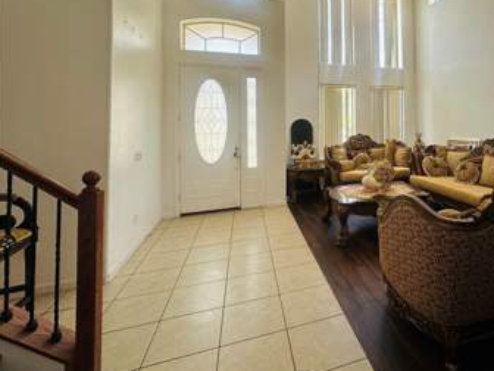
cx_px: 351
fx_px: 285
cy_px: 115
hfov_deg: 77.5
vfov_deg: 63.8
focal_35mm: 20
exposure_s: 1/99
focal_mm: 2.22
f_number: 2.2
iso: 50
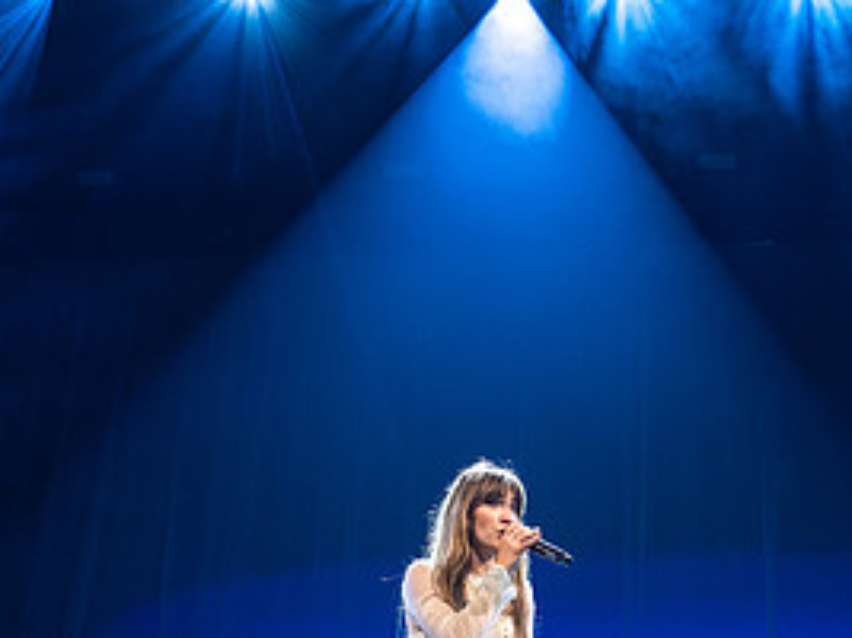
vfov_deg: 23.5
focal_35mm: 62
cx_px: 528
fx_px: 1525
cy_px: 434
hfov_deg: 31.1
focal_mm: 24
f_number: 3.2
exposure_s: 1/250
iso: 1000
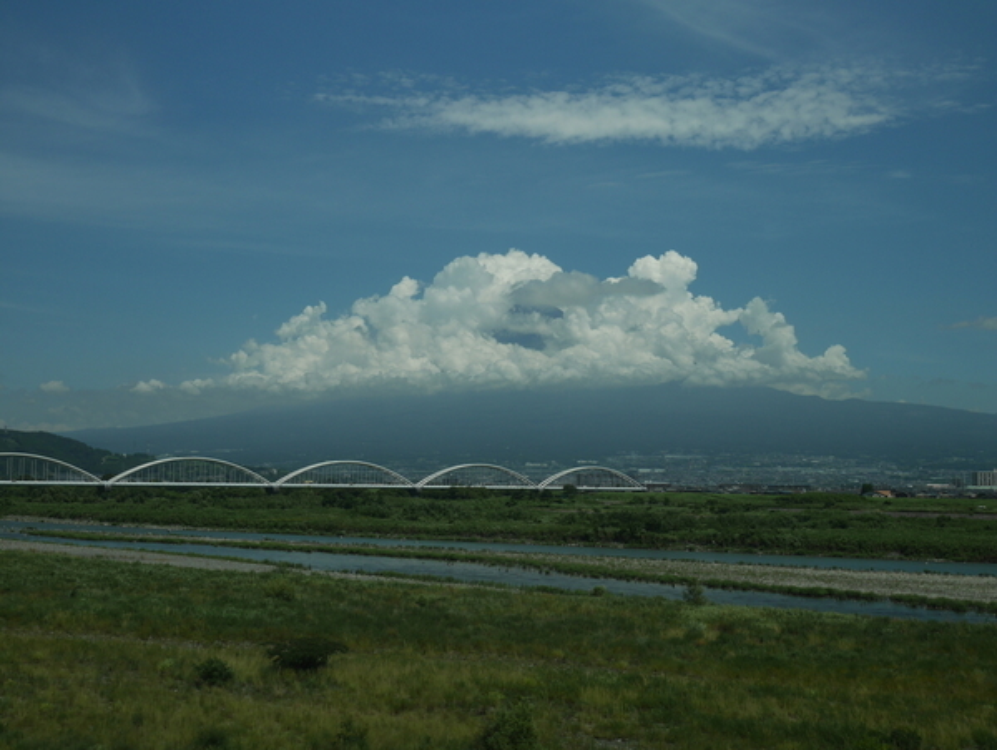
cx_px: 498
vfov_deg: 31.6
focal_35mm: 46
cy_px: 375
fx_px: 1326
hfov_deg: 41.2
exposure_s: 1/400
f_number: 9
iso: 200
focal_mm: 23
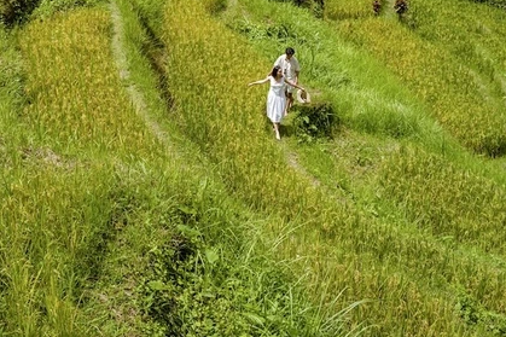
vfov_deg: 24.2
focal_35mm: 55
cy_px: 59
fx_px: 773
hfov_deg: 35.9
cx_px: 171
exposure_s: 1/2000
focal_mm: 32
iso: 200
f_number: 5
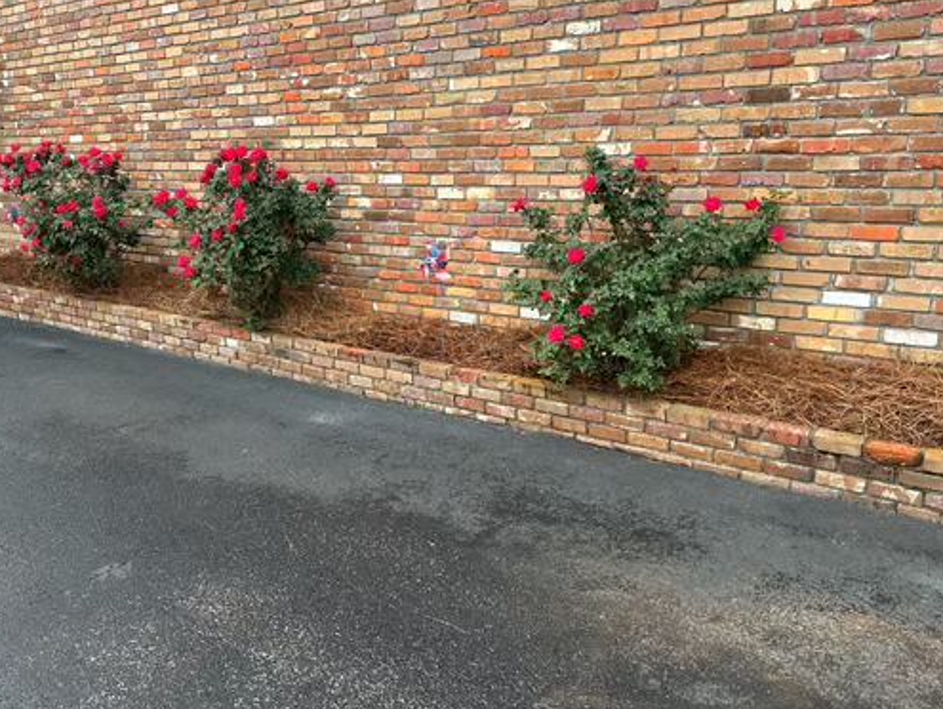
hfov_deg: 58.2
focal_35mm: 31
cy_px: 379
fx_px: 845
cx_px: 432
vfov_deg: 45.5
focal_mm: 6.86
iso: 64
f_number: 1.78
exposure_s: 1/241
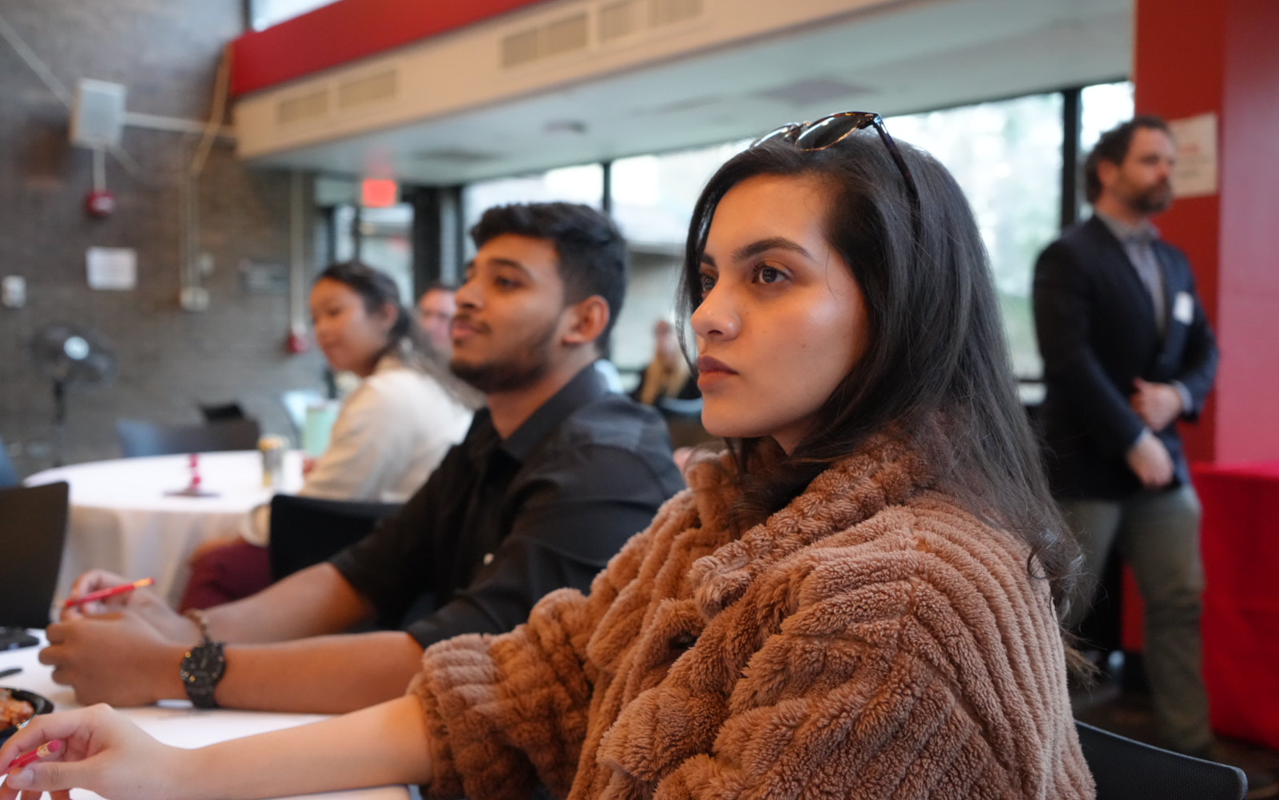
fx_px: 1220
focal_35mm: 35
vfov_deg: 36.3
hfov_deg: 55.3
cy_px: 386
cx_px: 640
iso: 6400
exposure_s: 1/160
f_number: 4
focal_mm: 34
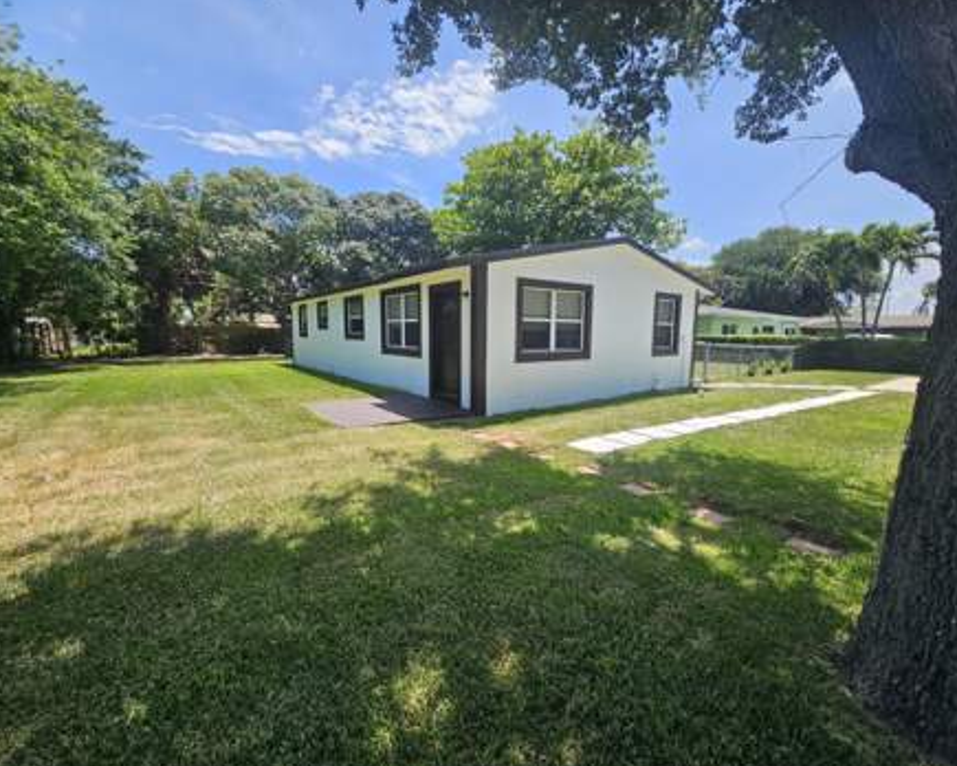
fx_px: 397
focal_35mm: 14
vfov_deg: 88.0
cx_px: 475
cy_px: 384
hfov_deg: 100.7
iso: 50
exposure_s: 1/1321
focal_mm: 2.2
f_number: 2.2
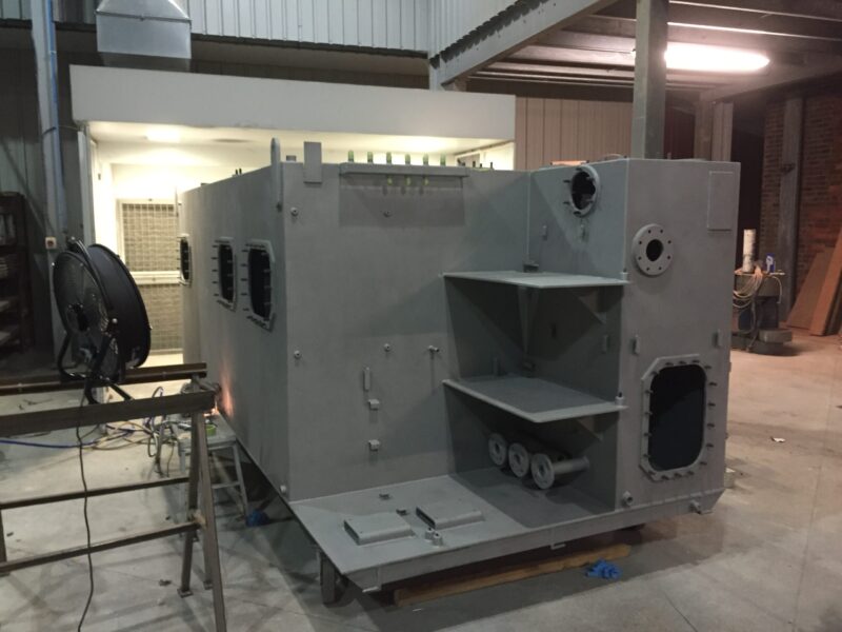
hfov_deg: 61.7
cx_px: 421
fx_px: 705
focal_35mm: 29
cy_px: 316
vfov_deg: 48.2
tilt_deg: -5.5
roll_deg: +0.6
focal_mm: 4.15
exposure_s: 1/33
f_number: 2.2
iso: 200
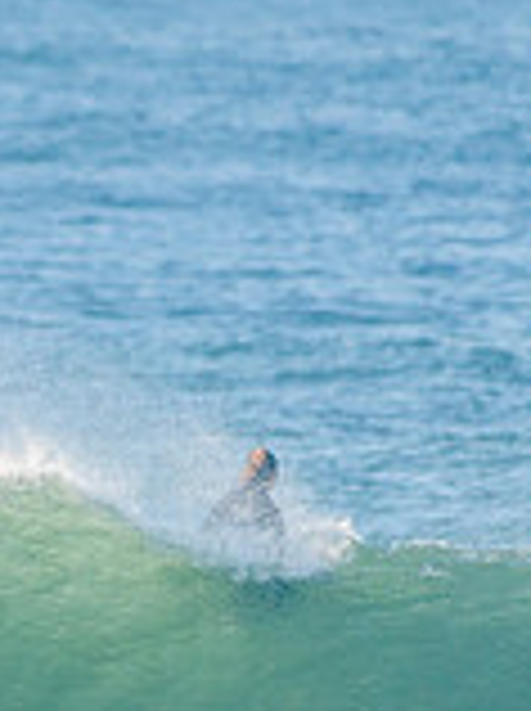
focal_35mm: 1770
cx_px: -328
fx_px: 36300
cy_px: 754
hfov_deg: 0.8
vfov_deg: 1.1
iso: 360
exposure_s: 1/1600
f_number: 5.6
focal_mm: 500
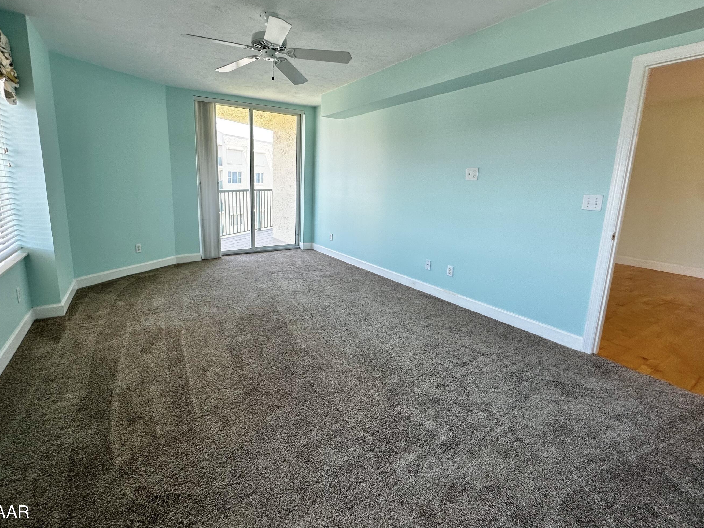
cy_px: 238
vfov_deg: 77.9
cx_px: 317
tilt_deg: -10.1
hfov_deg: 94.2
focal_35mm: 16
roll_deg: -1.1
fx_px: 325
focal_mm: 2.22
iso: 80
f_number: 2.2
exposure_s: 1/120
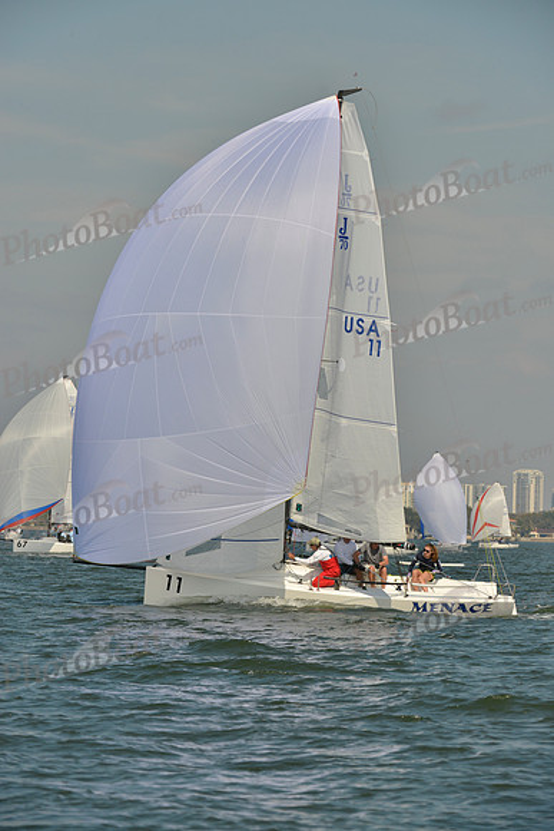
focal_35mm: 200
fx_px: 4614
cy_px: 416
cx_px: 277
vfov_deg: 10.3
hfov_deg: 6.9
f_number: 10
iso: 280
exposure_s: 1/1250
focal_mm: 200
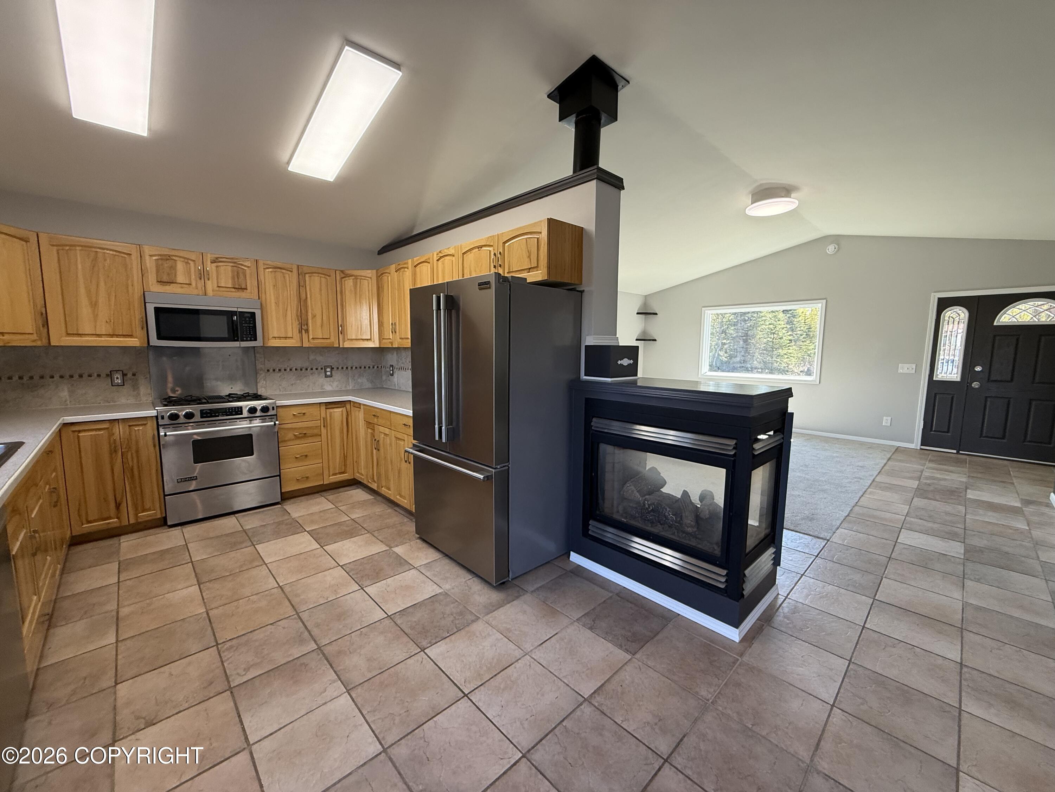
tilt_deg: -6.6
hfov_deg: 102.1
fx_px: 427
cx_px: 528
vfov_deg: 85.7
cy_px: 396
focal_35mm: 14
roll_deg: -0.3
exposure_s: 1/120
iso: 125
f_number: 2.2
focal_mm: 2.22
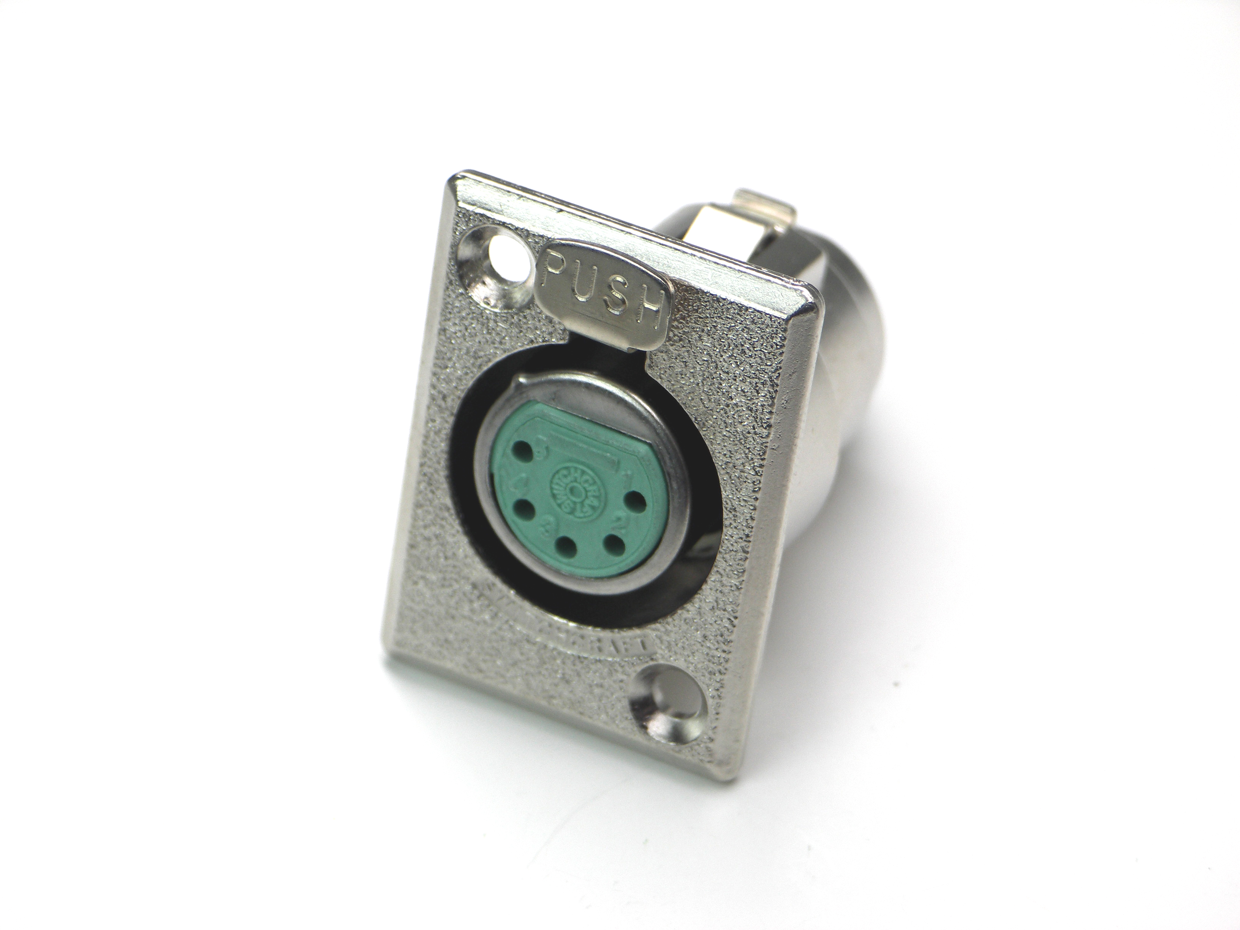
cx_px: 620
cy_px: 465
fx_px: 7164
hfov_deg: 9.9
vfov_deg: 7.4
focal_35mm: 200
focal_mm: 50.8
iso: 50
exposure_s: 1/400
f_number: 4.5
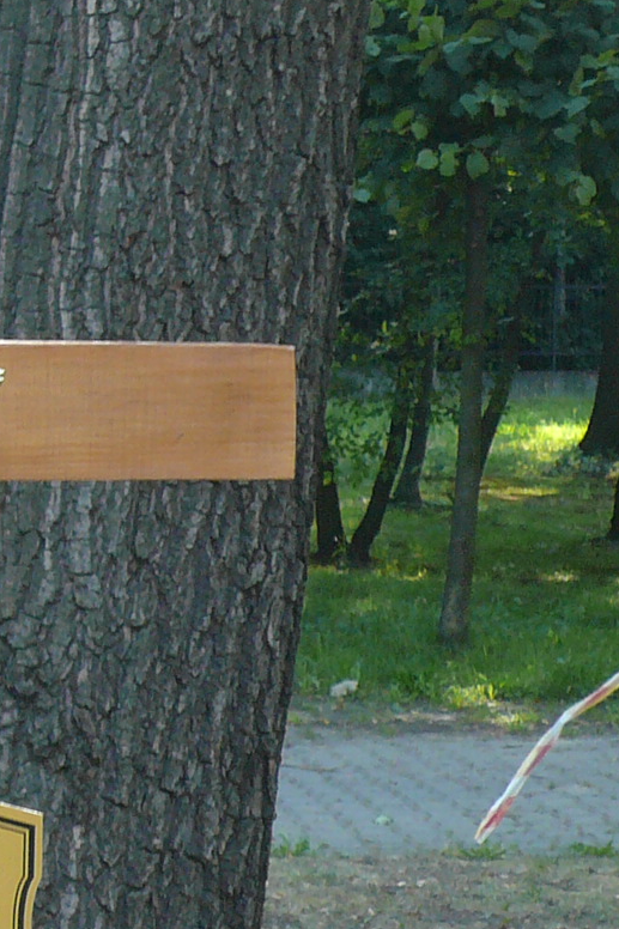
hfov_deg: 9.2
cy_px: 712
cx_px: -83
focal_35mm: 148
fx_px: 3819
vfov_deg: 13.8
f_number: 3.5
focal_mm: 7.5
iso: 100
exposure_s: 1/60
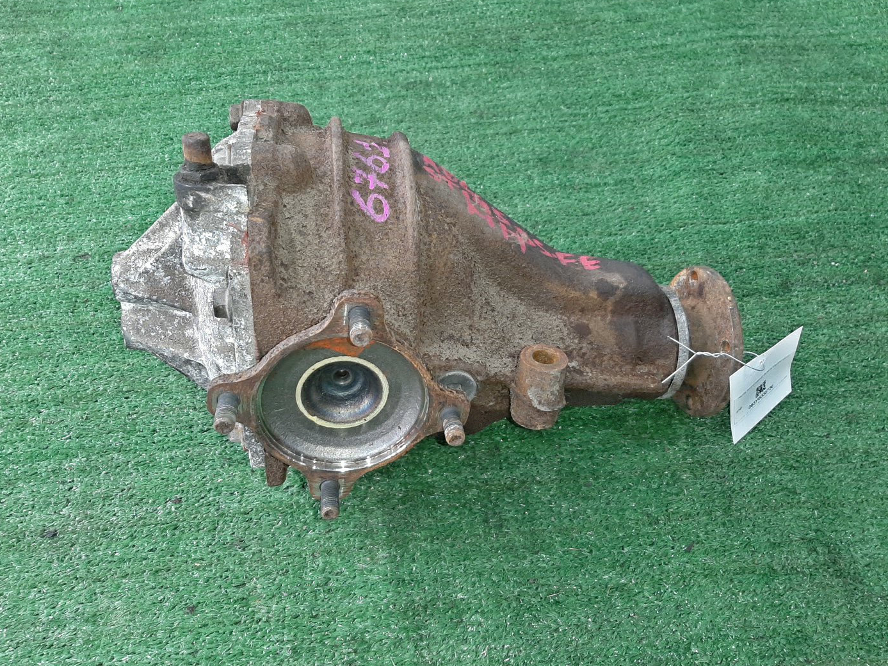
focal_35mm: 27
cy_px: 337
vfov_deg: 51.3
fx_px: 693
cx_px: 428
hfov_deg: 65.3
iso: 211
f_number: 1.7
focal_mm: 3.93
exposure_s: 1/33
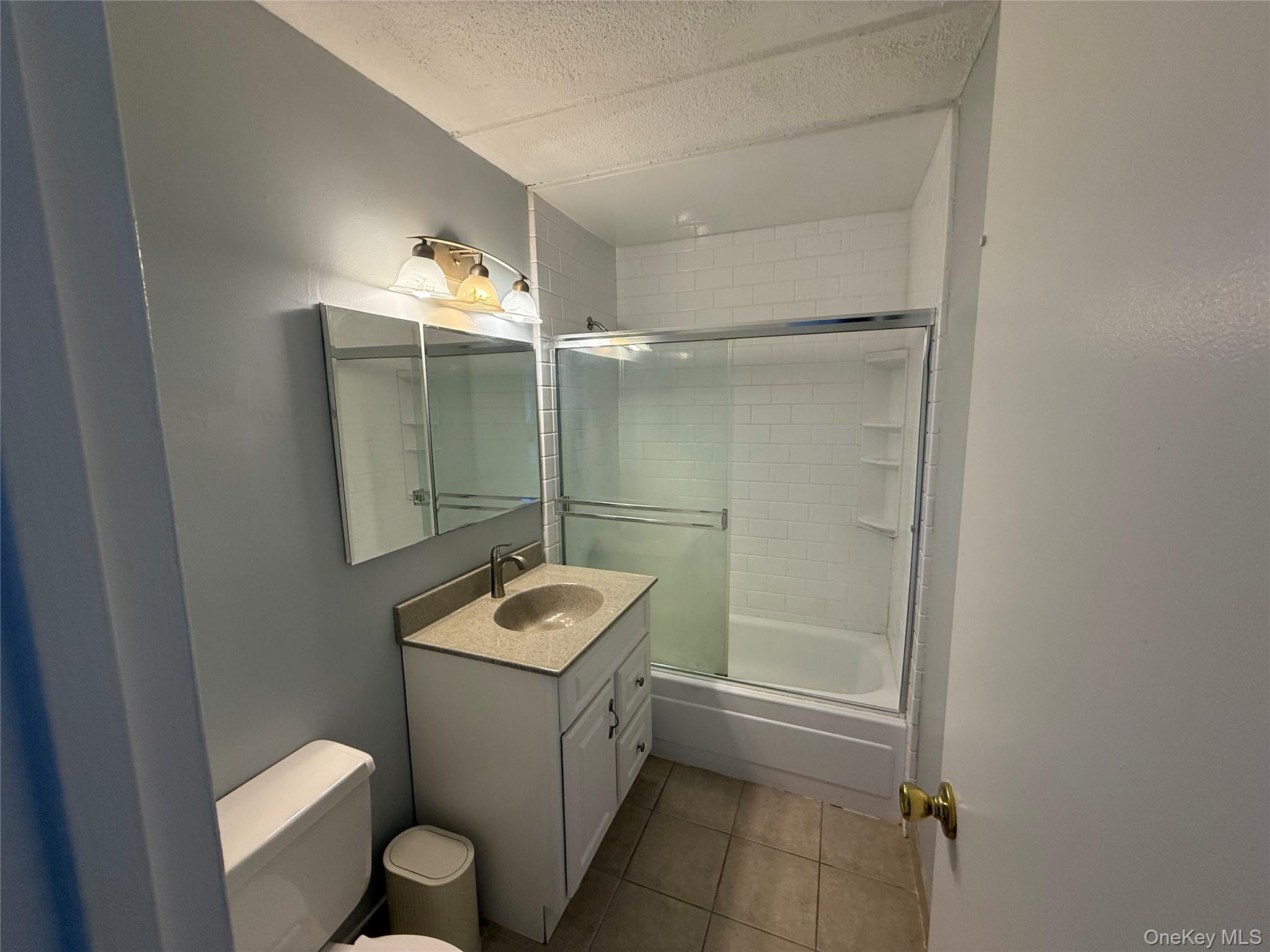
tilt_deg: -7.0
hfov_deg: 102.1
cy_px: 476
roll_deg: +1.0
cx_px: 635
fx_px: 514
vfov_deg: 85.7
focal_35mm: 14
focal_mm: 2.22
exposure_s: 1/120
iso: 200
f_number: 2.2
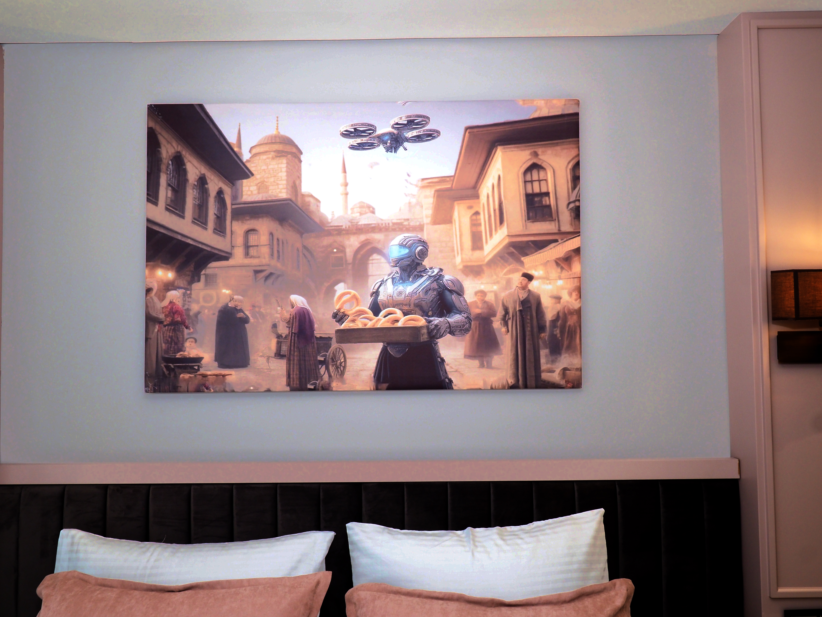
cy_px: 308
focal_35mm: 28
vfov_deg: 49.7
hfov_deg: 63.4
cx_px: 411
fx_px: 665
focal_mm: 14
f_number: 11
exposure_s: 1/13
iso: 400
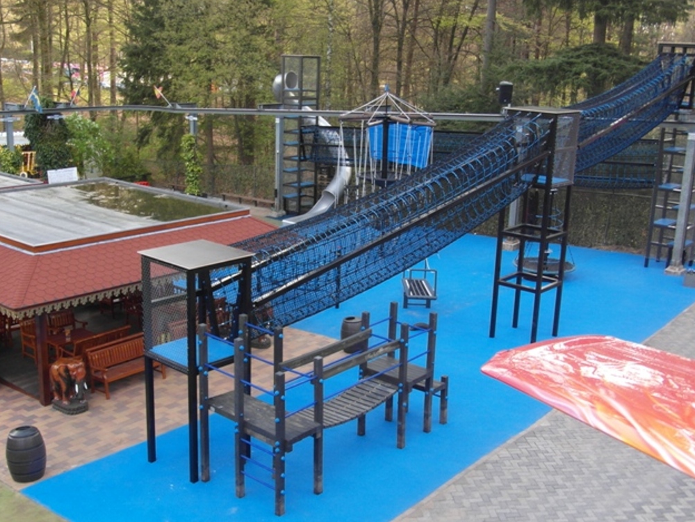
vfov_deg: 34.3
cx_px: 350
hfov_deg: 44.8
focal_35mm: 42
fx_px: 843
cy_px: 255
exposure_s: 1/60
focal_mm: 6.8
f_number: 3.6
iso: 100
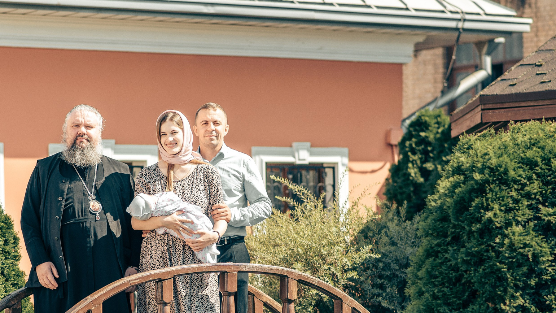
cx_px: 187
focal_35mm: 148
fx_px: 2182
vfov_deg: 8.2
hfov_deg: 14.5
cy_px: 232
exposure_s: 1/1600
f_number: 2.8
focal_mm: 85
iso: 100
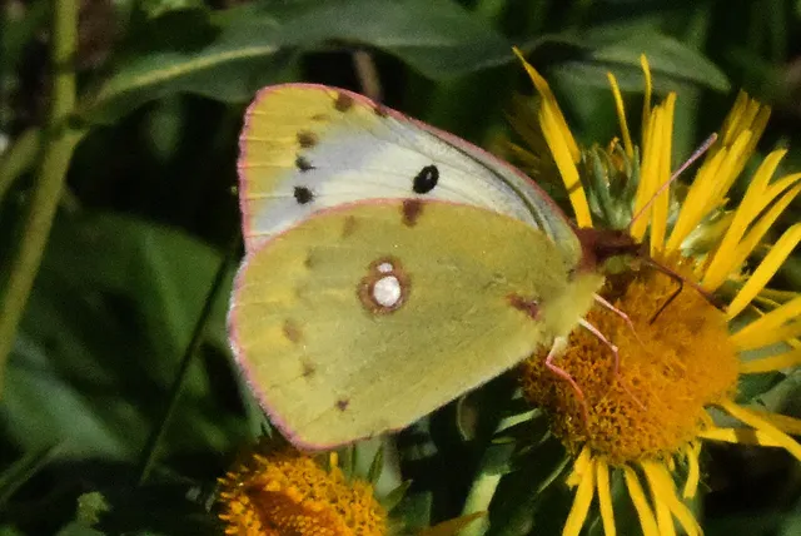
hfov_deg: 13.0
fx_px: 3507
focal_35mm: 158
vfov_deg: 8.7
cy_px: 268
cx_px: 400
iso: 5600
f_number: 25
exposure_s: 1/4000
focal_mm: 105
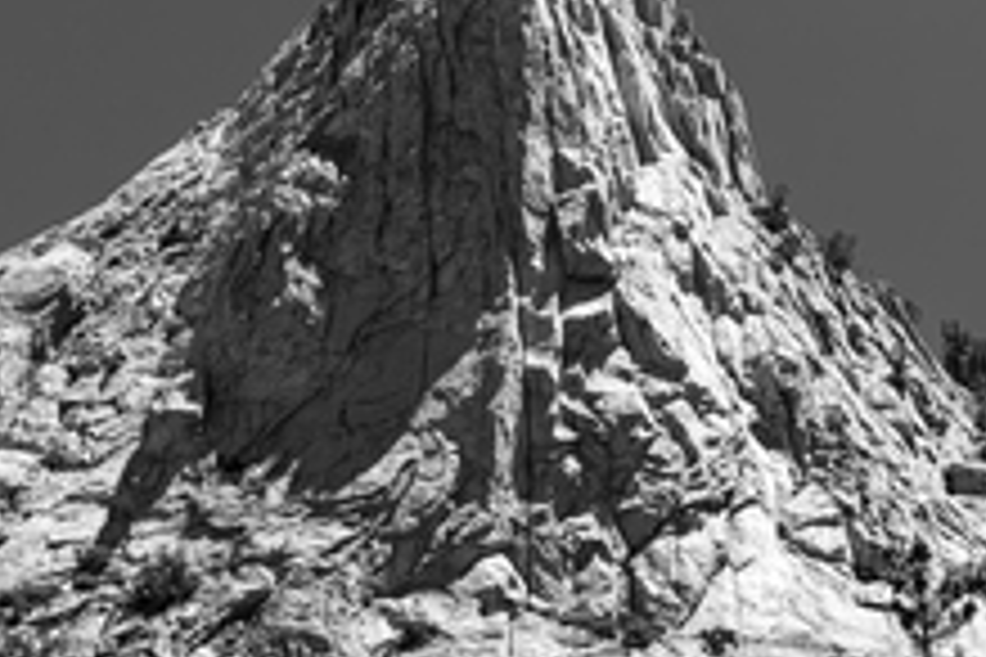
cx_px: 464
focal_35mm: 192
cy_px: 187
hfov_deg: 10.7
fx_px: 5258
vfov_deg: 7.1
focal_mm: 50
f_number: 8
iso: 500
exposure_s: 1/1100
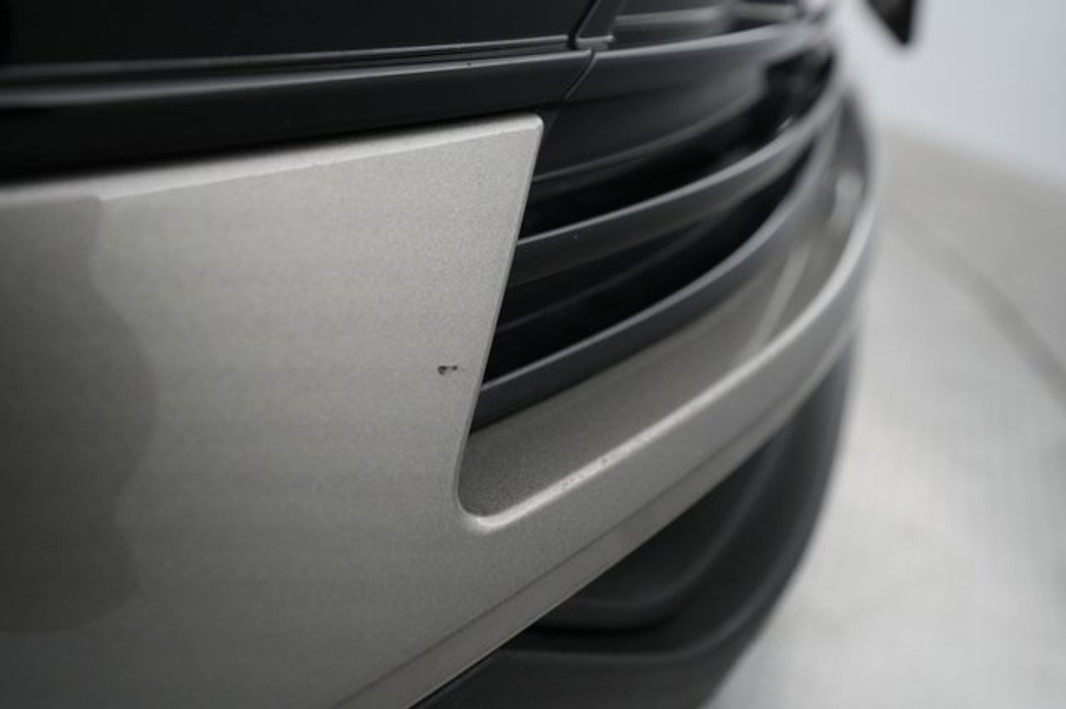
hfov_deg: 65.5
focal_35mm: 28
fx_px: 829
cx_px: 533
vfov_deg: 46.4
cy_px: 354
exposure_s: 1/80
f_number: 5.6
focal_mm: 28
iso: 4000
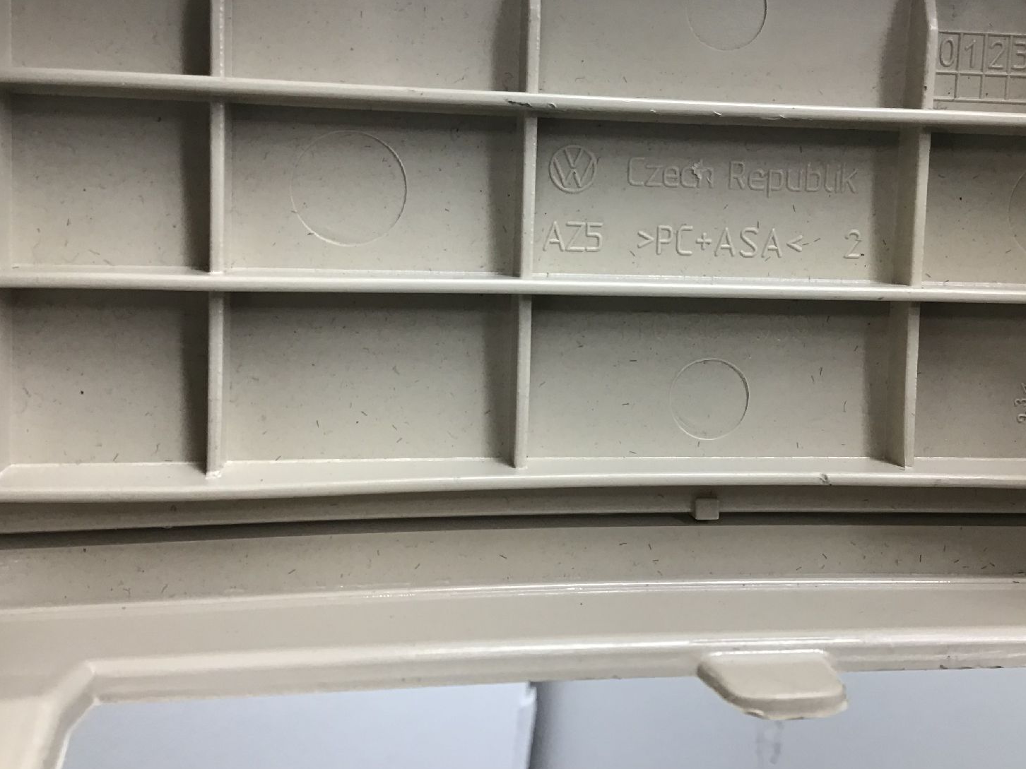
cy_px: 292
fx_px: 1215
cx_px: 565
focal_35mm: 41
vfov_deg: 35.0
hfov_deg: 45.7
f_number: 2.4
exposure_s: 1/33
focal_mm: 3.3
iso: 80
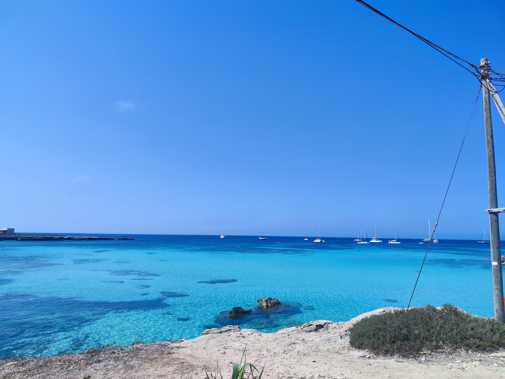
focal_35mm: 23
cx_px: 252
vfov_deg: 58.9
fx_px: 336
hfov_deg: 73.9
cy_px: 190
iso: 50
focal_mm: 7.01
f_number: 1.69
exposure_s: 1/954
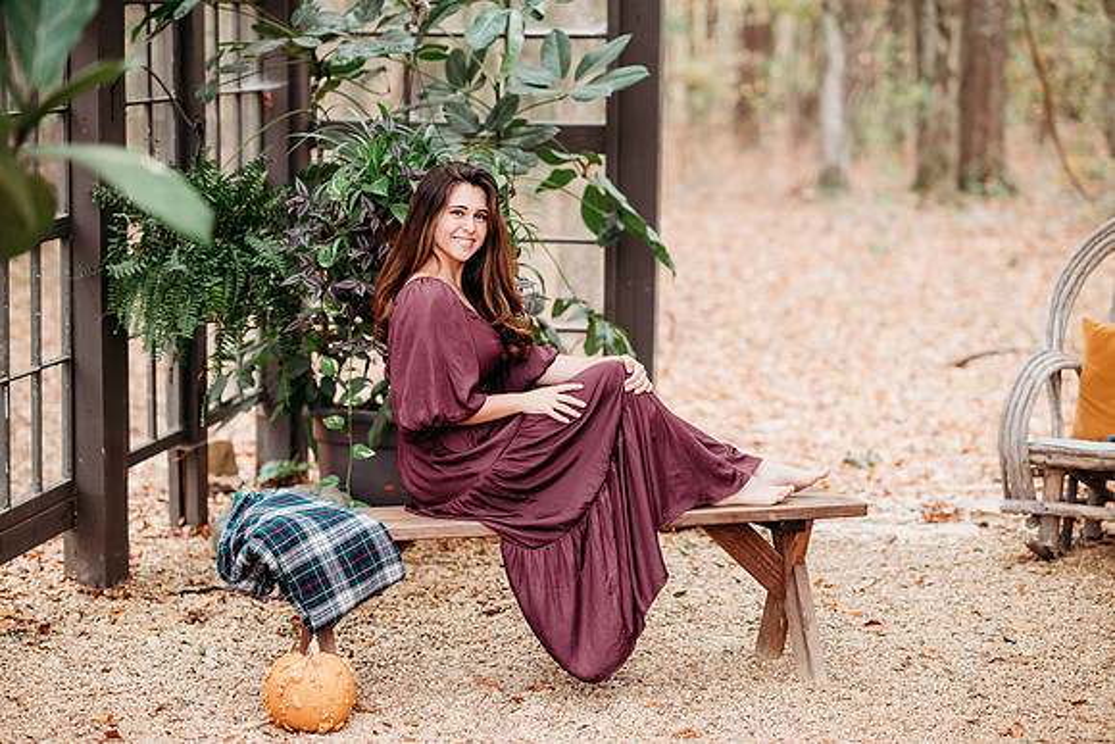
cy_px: 372
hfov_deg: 23.9
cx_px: 558
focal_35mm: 85
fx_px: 2633
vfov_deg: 16.1
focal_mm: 85
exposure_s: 1/200
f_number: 2.2
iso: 320
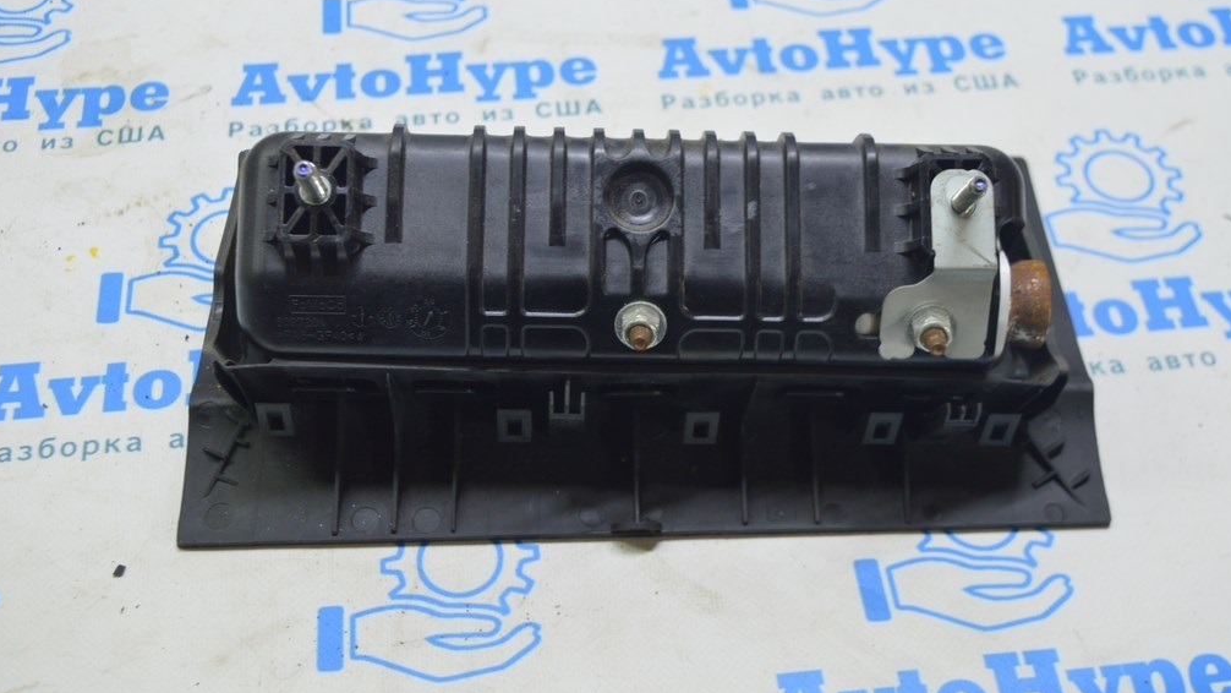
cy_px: 330
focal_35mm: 50
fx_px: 1617
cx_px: 620
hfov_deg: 41.7
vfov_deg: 24.2
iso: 400
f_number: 5.6
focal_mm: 31
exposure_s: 1/20
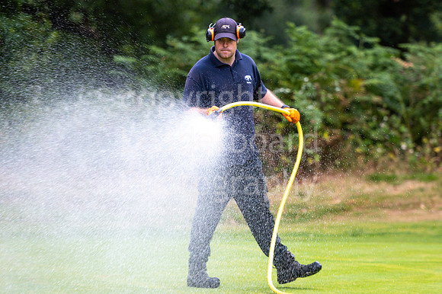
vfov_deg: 4.4
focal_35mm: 311
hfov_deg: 6.6
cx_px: 241
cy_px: 145
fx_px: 3817
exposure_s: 1/320
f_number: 3.2
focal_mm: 190
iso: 400
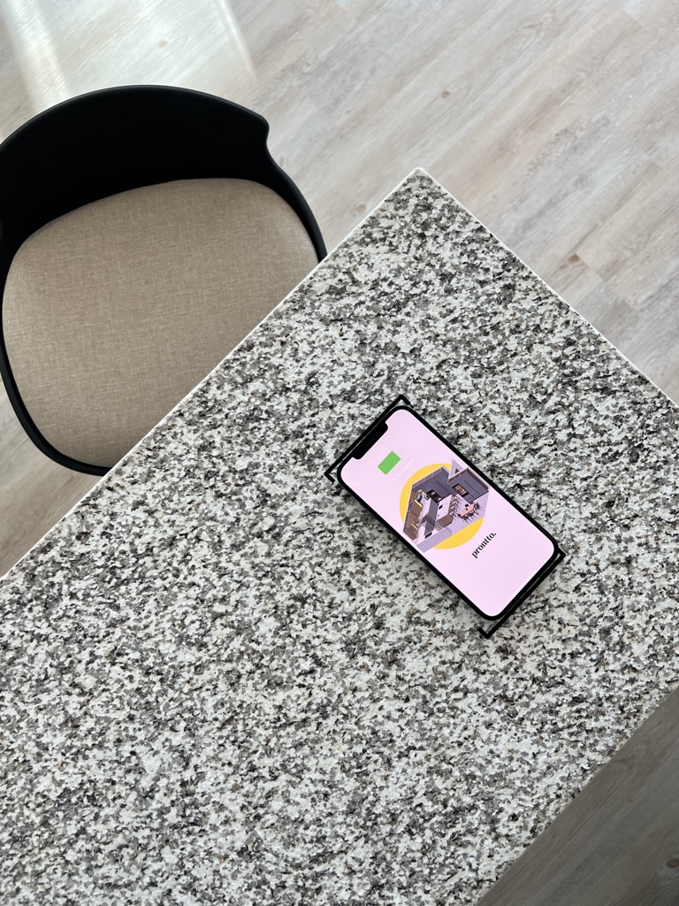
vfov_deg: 67.3
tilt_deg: -84.3
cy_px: 453
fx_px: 680
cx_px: 340
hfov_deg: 53.1
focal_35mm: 26
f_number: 1.5
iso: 80
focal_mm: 5.7
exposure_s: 1/120
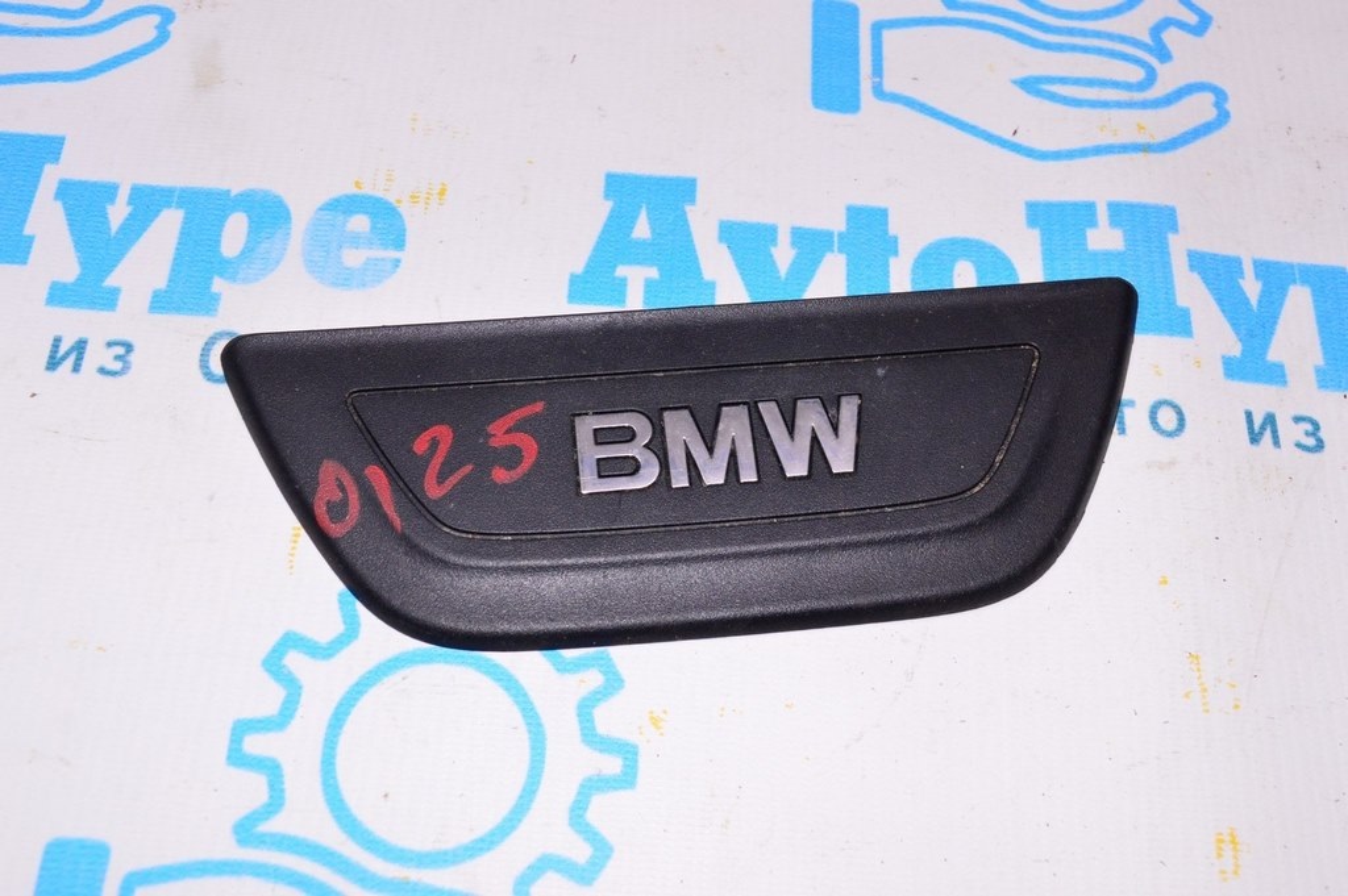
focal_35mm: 39
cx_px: 674
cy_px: 448
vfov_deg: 34.2
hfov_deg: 49.6
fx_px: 1459
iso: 1600
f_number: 8
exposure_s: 1/200
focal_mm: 26
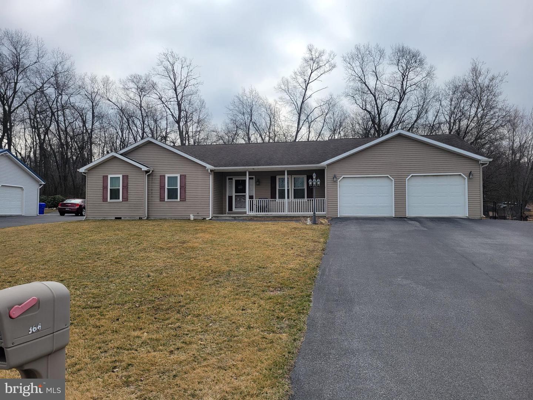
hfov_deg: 67.3
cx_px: 266
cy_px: 200
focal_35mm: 26
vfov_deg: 53.1
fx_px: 400
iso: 40
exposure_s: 1/2277
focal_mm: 5.4
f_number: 1.8
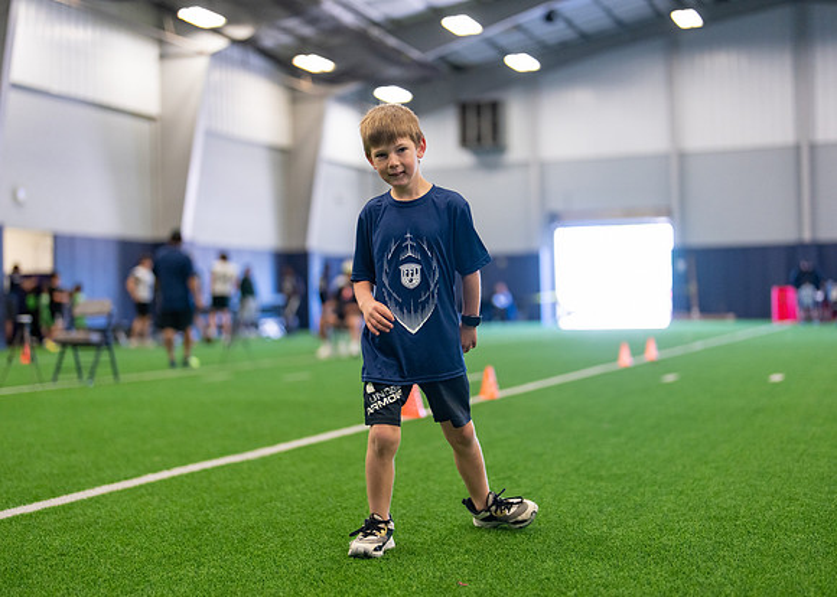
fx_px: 1266
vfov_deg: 26.6
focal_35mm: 53
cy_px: 298
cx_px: 418
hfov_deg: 36.6
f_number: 1.2
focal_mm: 50
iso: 1600
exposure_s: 1/1000
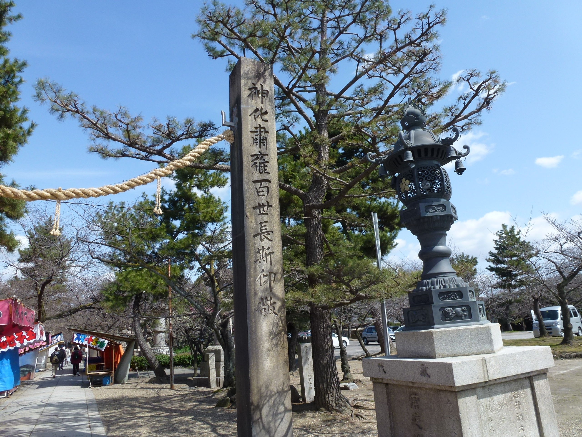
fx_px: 404
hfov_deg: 71.6
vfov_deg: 56.8
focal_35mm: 24
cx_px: 291
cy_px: 218
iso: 100
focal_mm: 4.3
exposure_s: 1/640
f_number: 4
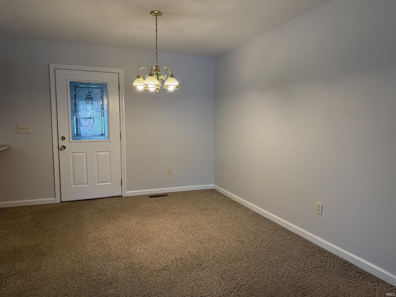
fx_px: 275
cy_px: 148
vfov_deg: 56.8
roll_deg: -0.3
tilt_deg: -5.6
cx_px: 198
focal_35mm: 24
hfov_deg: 71.6
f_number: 1.78
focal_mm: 6.76
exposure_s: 1/146
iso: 200
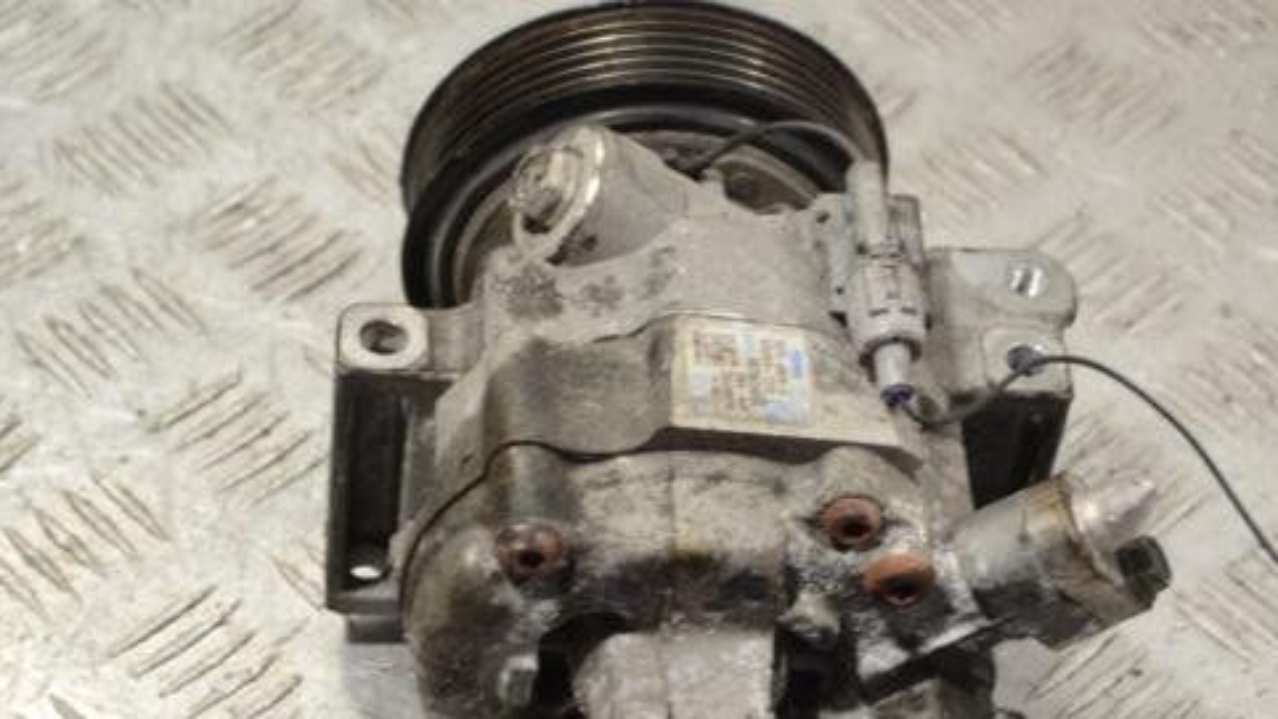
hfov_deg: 19.9
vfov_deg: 11.2
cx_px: 700
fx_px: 3648
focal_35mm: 108
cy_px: 488
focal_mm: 55
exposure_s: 1/30
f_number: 5.6
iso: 220
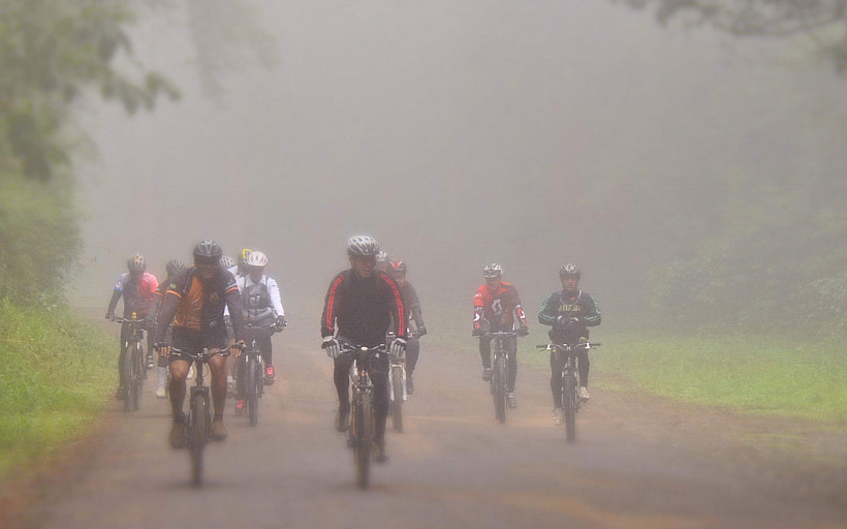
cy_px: 255
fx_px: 5654
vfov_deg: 5.4
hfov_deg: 8.6
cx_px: 418
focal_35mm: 245
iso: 400
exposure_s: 1/100
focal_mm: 82
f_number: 5.6
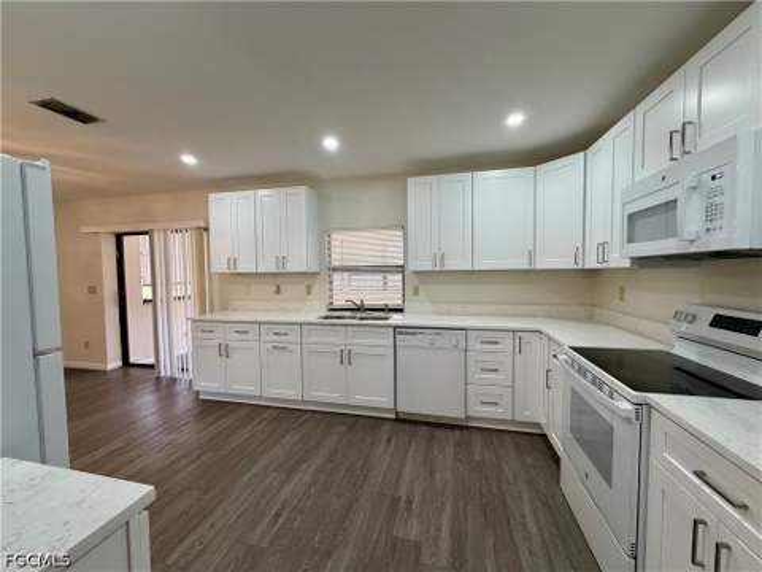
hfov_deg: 102.1
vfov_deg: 85.7
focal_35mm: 14
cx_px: 381
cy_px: 286
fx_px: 308
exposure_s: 1/120
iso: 250
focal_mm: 2.22
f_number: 2.2
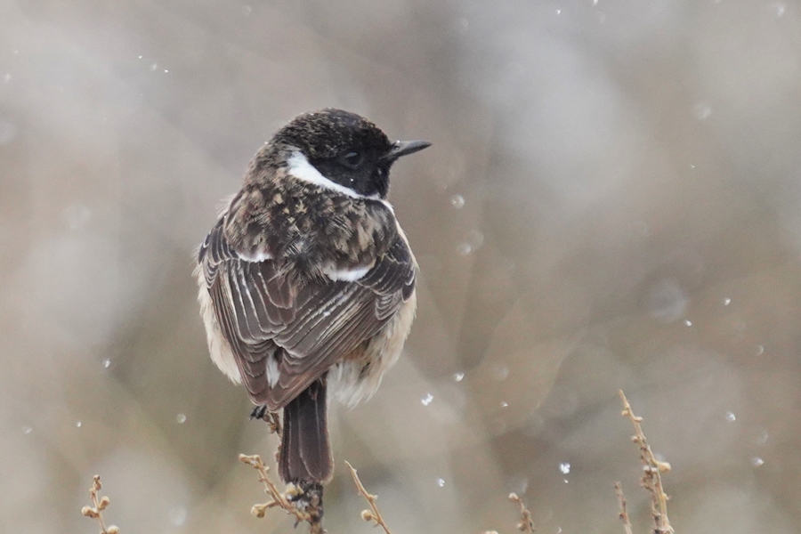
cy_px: 267
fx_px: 13349
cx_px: 400
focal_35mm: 600
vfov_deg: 2.3
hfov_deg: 3.4
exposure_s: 1/2000
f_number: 6.3
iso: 1250
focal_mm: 600
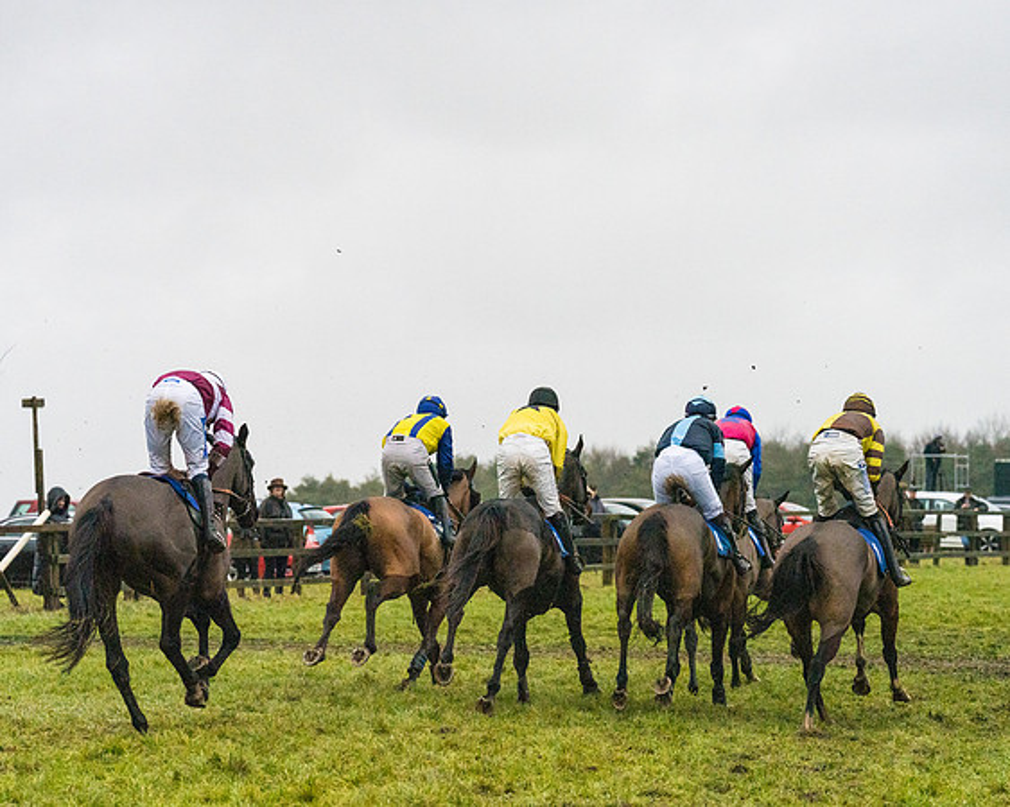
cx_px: 542
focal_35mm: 158
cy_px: 396
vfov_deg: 9.8
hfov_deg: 12.2
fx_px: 4732
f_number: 4.5
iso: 5000
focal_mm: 135
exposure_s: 1/4000
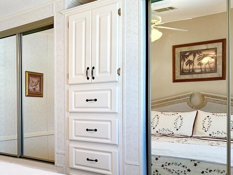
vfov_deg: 36.6
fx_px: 263
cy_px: 110
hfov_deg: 45.7
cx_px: 51
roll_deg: +0.3
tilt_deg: -1.0
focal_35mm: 39
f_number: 1.78
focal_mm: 6.76
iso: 160
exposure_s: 1/167
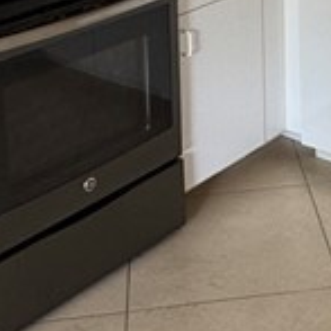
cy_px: -128
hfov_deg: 19.7
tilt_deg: -7.1
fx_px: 930
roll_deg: +1.2
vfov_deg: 18.4
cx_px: 317
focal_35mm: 86
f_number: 2.2
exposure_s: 1/99
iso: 125
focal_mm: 2.22
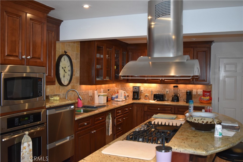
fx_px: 243
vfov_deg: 36.9
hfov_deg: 53.1
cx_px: 122
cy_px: 81
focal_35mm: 36
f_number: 4
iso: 1100
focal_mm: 24
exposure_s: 1/60
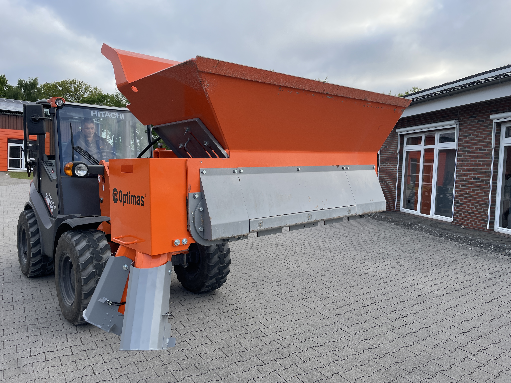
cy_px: 192
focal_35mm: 26
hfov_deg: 67.3
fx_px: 384
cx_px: 256
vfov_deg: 53.1
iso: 32
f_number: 1.6
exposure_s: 1/744
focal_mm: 4.2
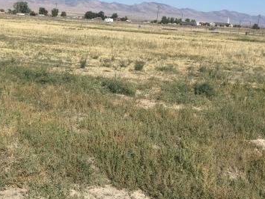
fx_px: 429
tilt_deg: -14.7
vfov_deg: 26.1
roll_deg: -5.0
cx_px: 77
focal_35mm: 56
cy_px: 100
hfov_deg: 33.8
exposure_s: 1/2037
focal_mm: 3.3
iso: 25
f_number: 2.4
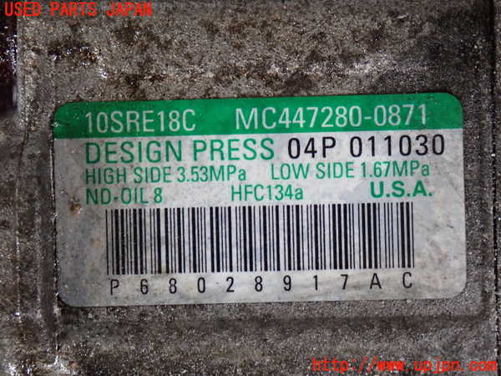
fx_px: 1114
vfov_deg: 19.1
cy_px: 188
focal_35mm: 77
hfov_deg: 25.3
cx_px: 250
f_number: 4.1
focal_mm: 13.65
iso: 640
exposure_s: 1/80
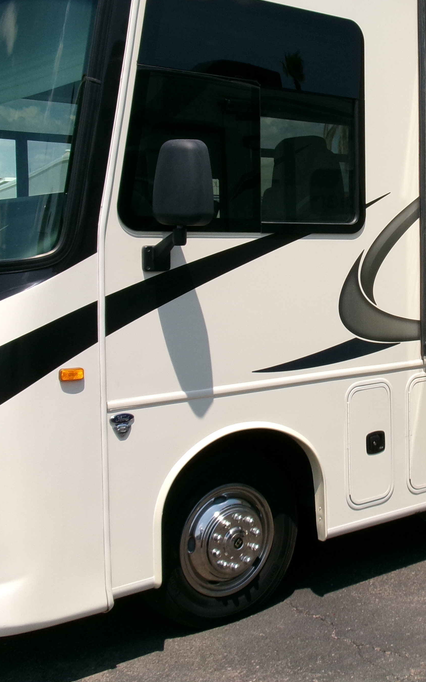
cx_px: 372
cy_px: 288
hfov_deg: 24.7
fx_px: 947
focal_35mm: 51
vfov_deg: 39.5
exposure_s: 1/150
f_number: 10.8
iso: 100
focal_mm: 5.1
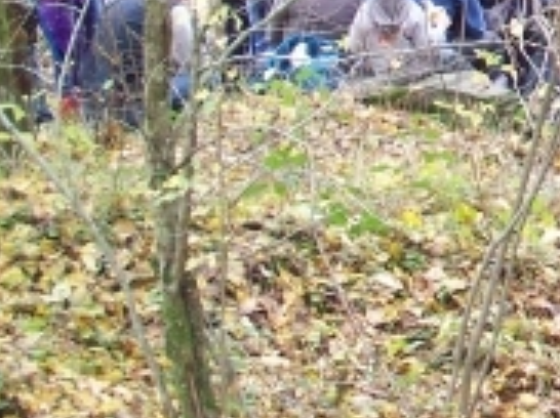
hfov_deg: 14.9
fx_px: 1971
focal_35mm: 122
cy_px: -74
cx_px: 858
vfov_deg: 11.9
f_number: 2.8
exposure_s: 1/42.2
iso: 160
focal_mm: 6.2
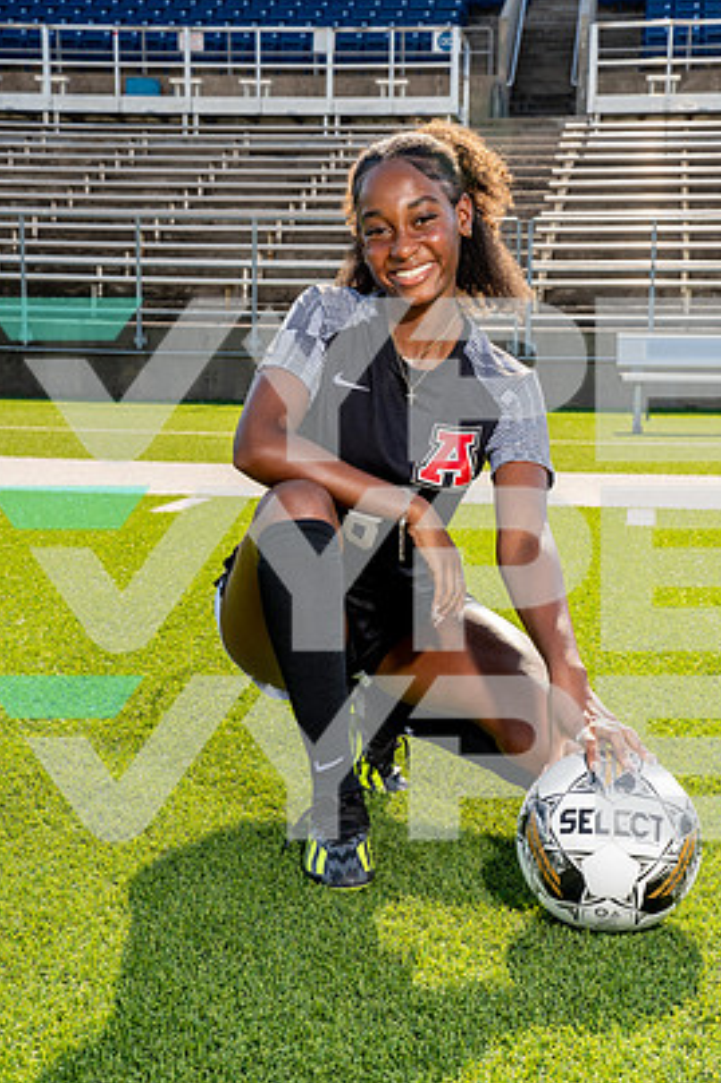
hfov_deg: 23.0
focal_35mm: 59
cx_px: 383
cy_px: 571
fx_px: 1774
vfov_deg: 33.9
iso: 320
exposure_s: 1/250
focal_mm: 53
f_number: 10
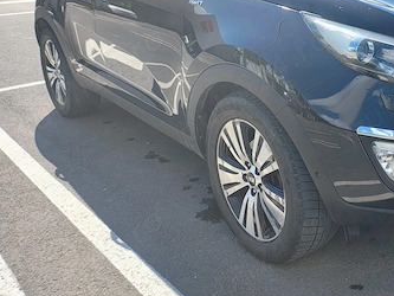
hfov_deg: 39.7
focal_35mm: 45
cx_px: 336
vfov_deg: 32.0
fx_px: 512
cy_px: 99
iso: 100
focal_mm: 5.89
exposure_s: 1/630
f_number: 1.4
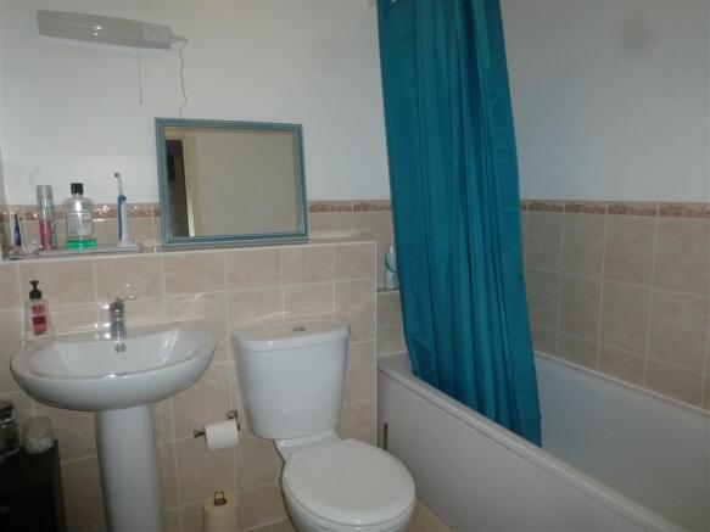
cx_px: 355
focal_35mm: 24
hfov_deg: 71.6
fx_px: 492
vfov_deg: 56.8
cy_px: 266
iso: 160
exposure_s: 1/60
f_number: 3.3
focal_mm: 4.3
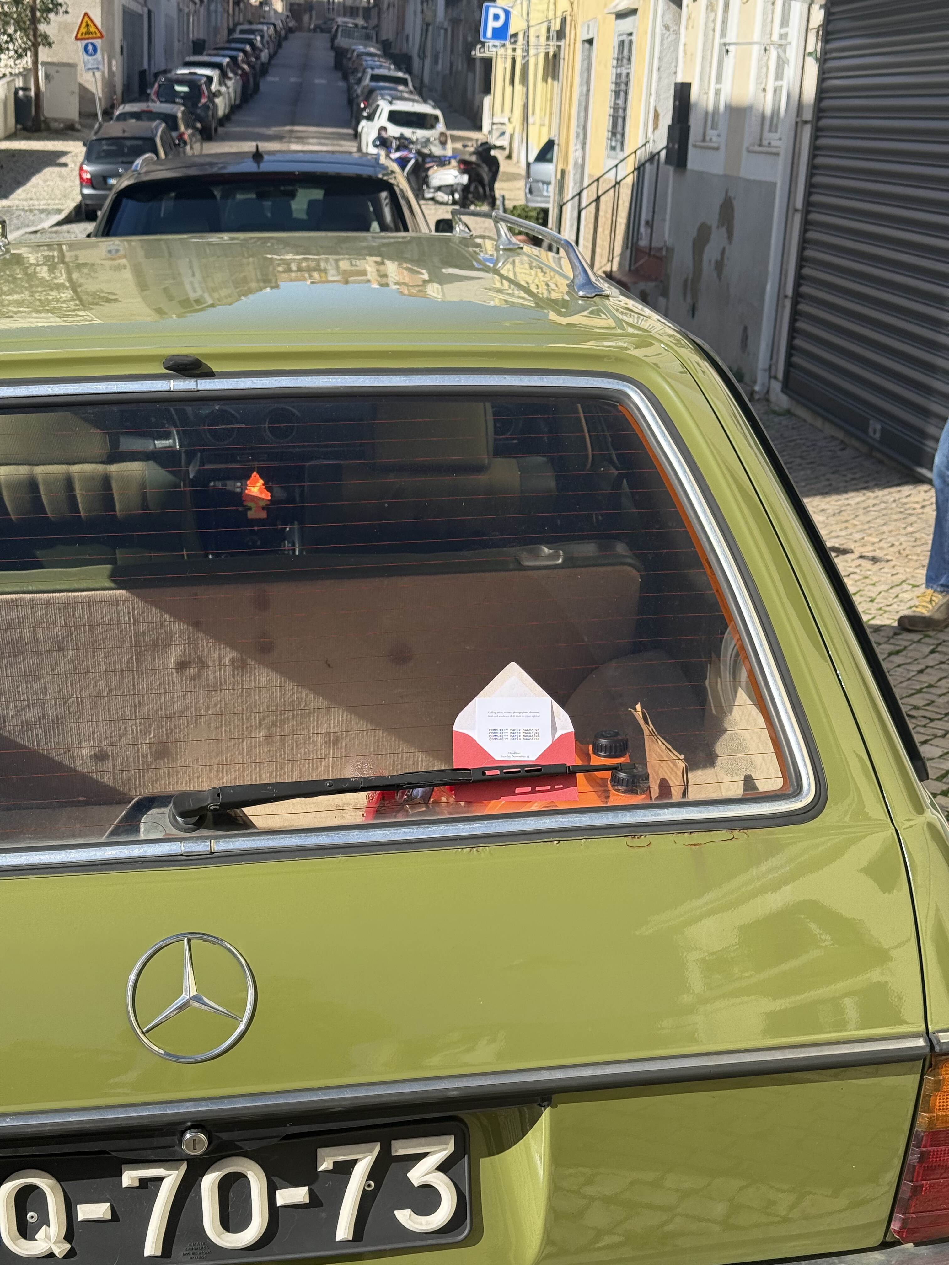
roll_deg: -3.7
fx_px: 1755
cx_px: 474
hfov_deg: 30.3
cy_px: 632
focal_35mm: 48
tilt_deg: -15.3
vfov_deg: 39.7
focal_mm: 6.76
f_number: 1.78
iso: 64
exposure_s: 1/3704
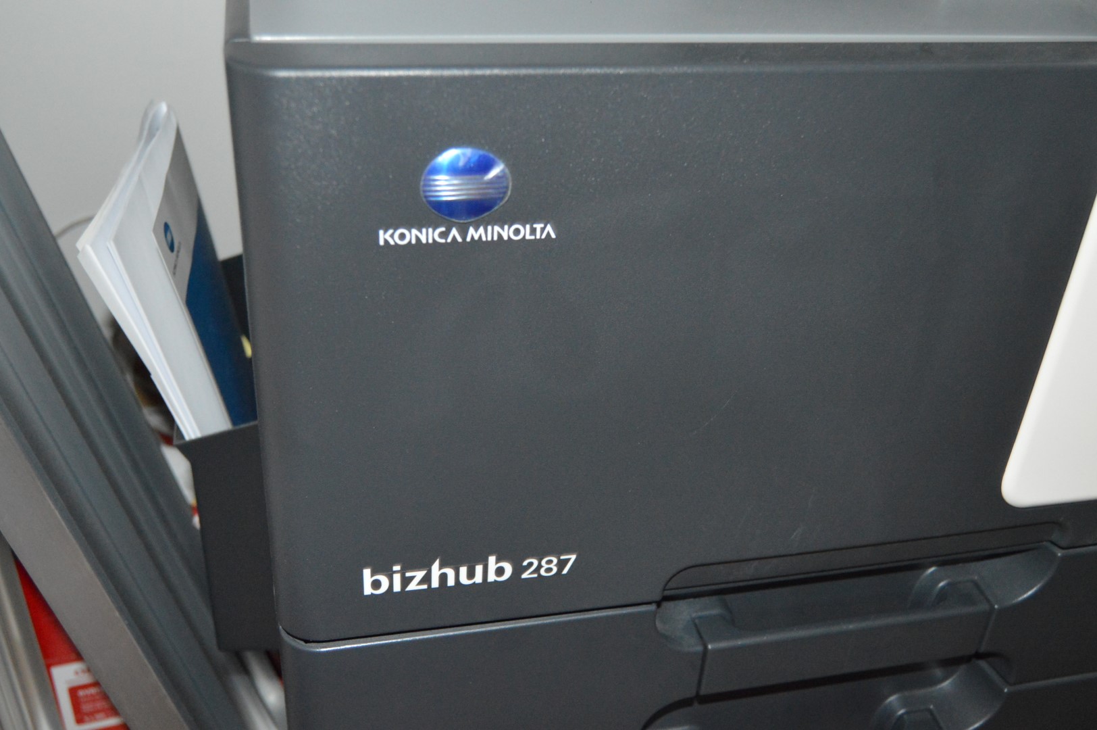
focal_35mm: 36
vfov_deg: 36.8
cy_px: 365
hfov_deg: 53.2
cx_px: 548
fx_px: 1096
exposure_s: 1/60
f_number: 3.8
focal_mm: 24
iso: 3200
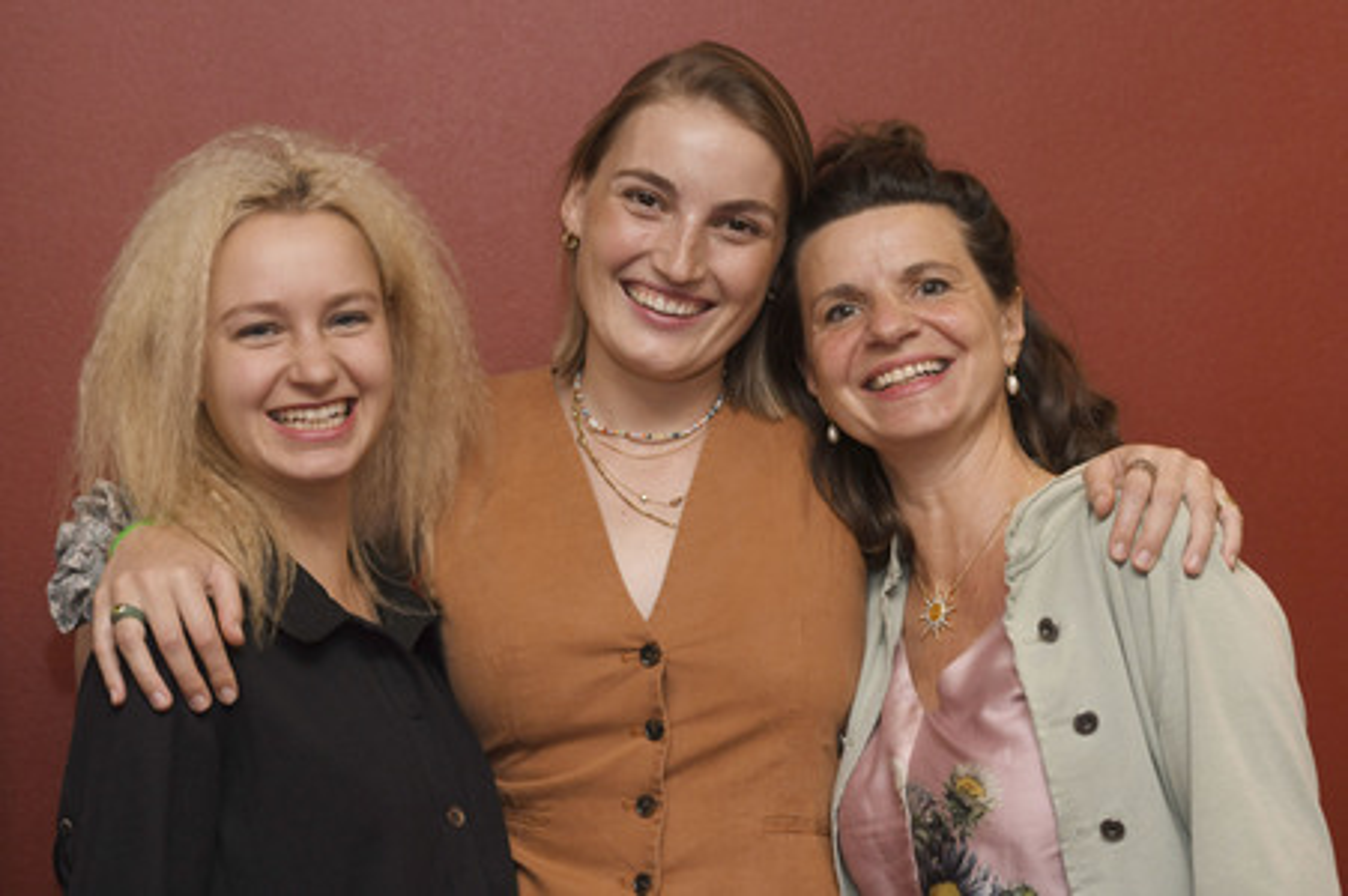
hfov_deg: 22.6
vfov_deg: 15.2
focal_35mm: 90
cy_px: 448
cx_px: 674
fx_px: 3367
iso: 800
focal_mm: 90
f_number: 3.5
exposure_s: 1/400
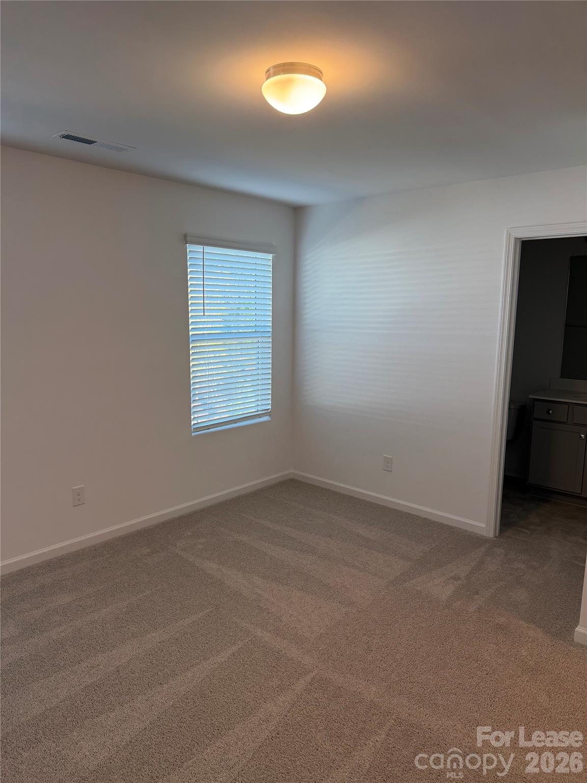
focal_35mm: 24
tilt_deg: -10.1
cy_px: 392
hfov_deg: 56.8
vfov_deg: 71.6
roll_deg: -0.4
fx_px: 543
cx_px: 294
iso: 100
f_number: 1.78
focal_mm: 6.76
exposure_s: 1/120
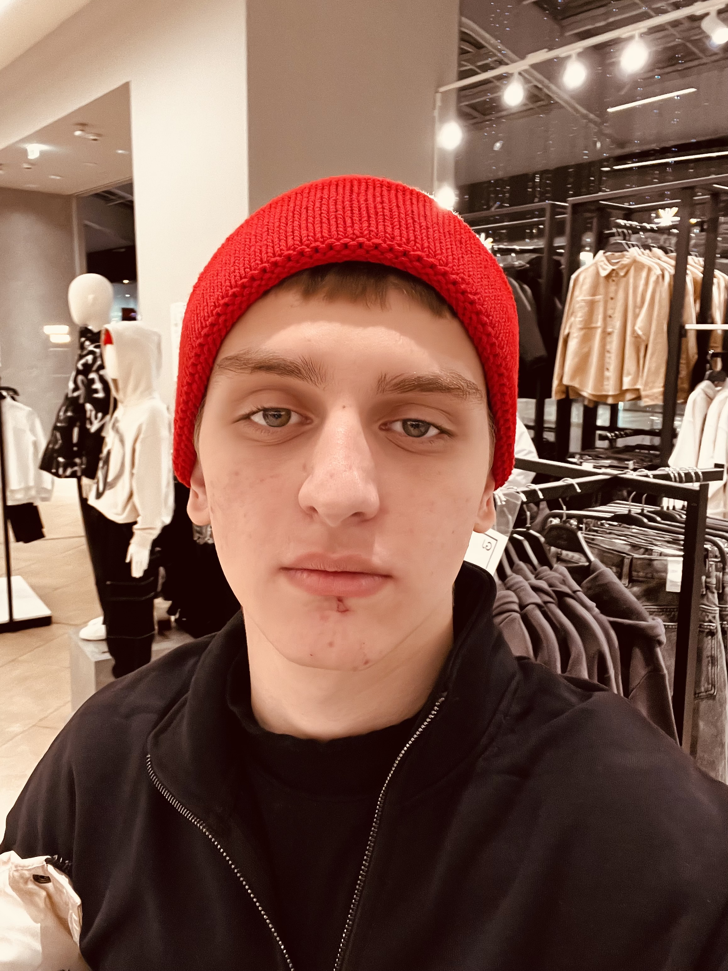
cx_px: 364
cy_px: 486
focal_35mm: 30
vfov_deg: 60.0
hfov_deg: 46.8
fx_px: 841
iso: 160
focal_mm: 2.71
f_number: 2.2
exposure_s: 1/50
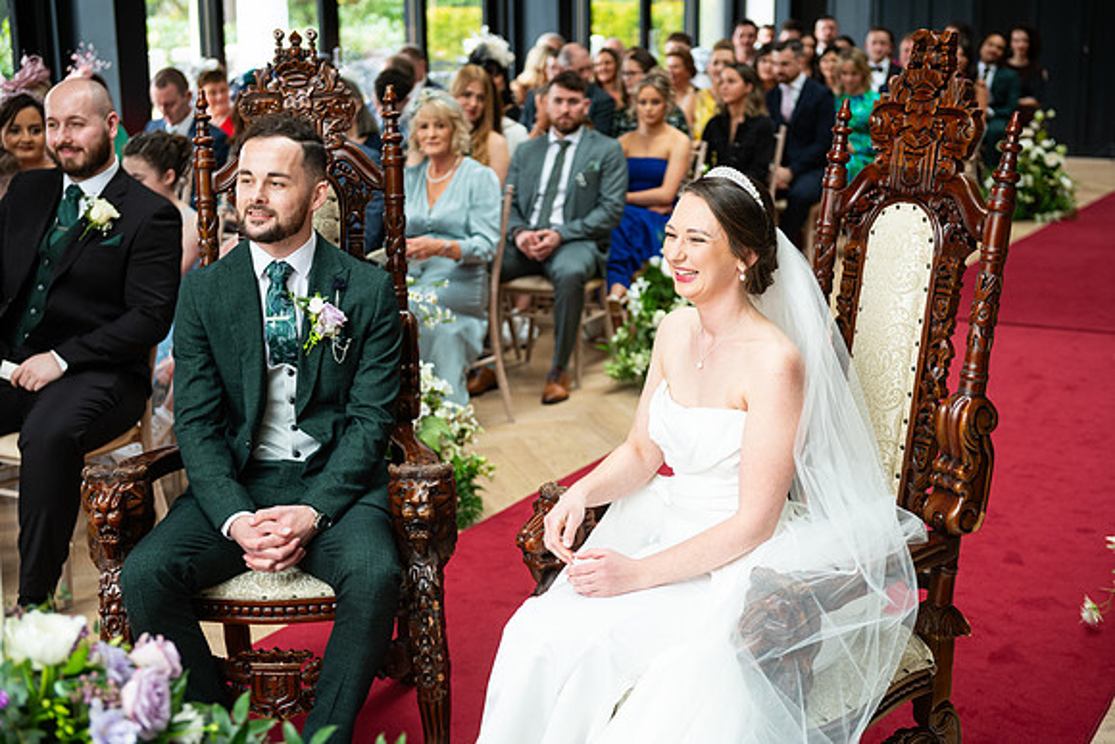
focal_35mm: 55
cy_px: 372
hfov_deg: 36.2
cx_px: 558
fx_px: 1704
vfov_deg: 24.6
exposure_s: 1/200
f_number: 3.5
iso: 400
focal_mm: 55
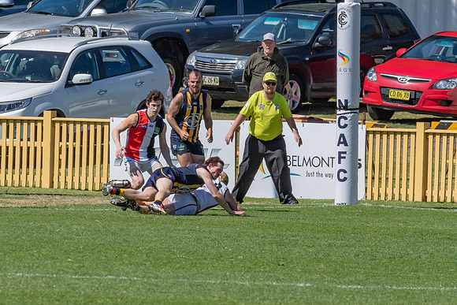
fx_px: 8220
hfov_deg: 3.2
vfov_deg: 2.1
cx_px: 257
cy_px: 171
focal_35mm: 647
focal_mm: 260
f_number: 13
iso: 800
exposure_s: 1/3200
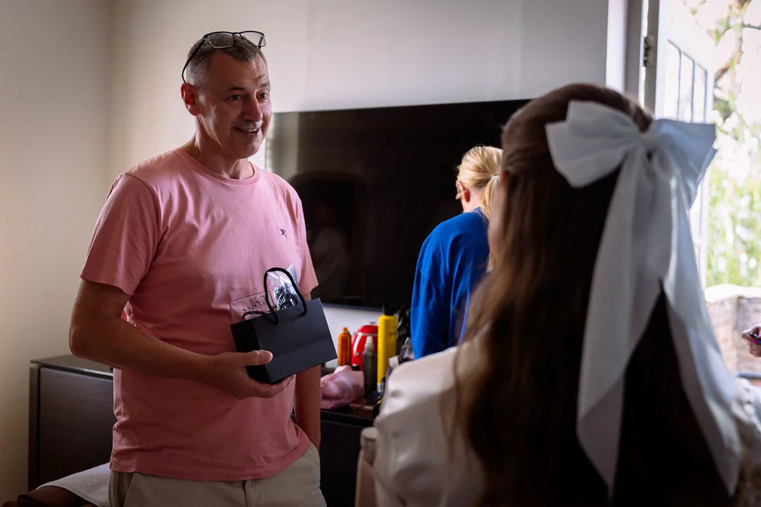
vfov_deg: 33.3
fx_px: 850
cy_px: 242
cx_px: 378
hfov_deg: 48.2
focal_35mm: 40
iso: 400
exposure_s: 1/200
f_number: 2.8
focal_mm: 33
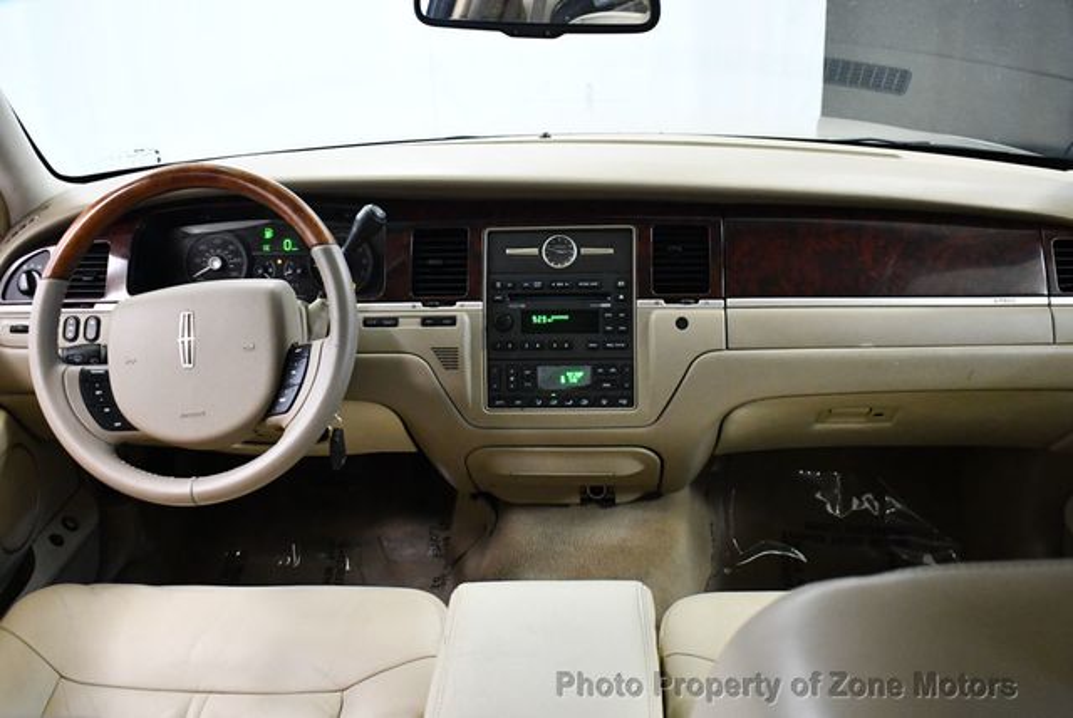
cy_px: 359
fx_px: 1074
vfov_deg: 36.9
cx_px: 536
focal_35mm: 36
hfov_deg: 53.1
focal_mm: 18
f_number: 3.5
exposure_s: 1/125
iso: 3200
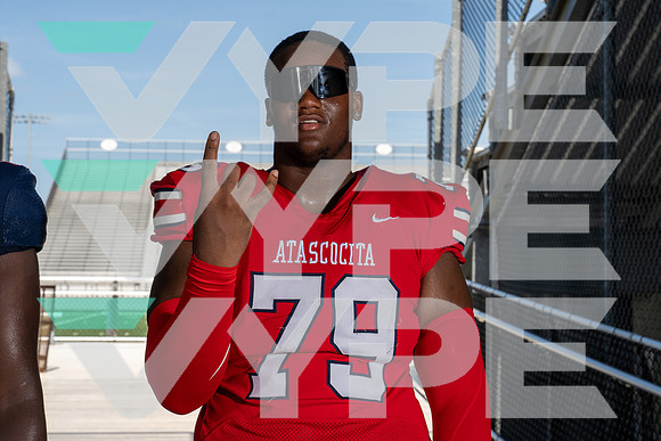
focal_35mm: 70
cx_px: 330
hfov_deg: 28.8
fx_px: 1286
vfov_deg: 19.5
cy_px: 220
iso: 160
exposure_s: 1/250
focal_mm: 70
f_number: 11
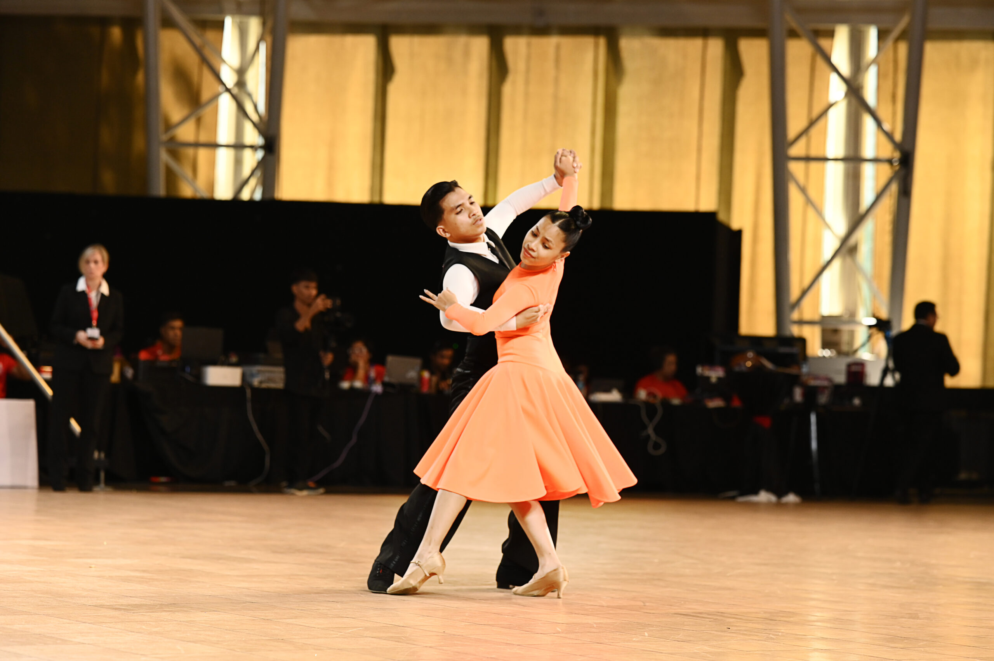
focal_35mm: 85
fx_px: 2345
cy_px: 330
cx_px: 497
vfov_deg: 16.0
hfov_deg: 23.9
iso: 640
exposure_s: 1/400
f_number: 2.8
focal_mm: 85
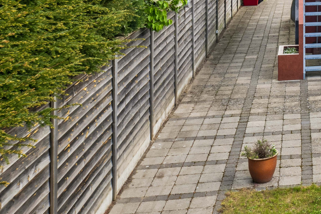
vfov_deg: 19.2
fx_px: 597
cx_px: 433
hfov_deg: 25.3
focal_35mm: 67
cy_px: -44
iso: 160
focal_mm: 22
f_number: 10
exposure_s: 1/40
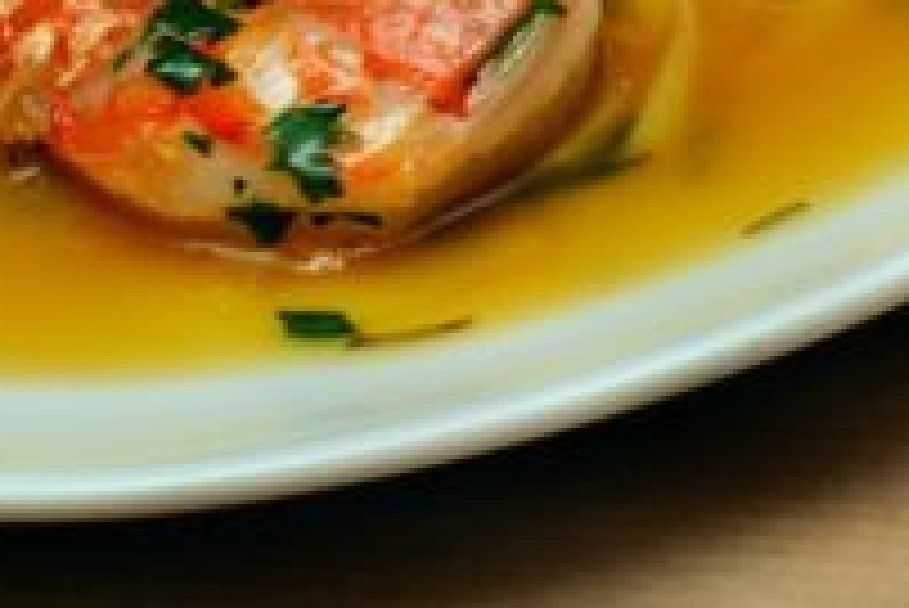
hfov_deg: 12.3
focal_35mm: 167
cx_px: 616
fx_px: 4209
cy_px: -304
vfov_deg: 8.1
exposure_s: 1/125
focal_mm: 35
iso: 400
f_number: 10
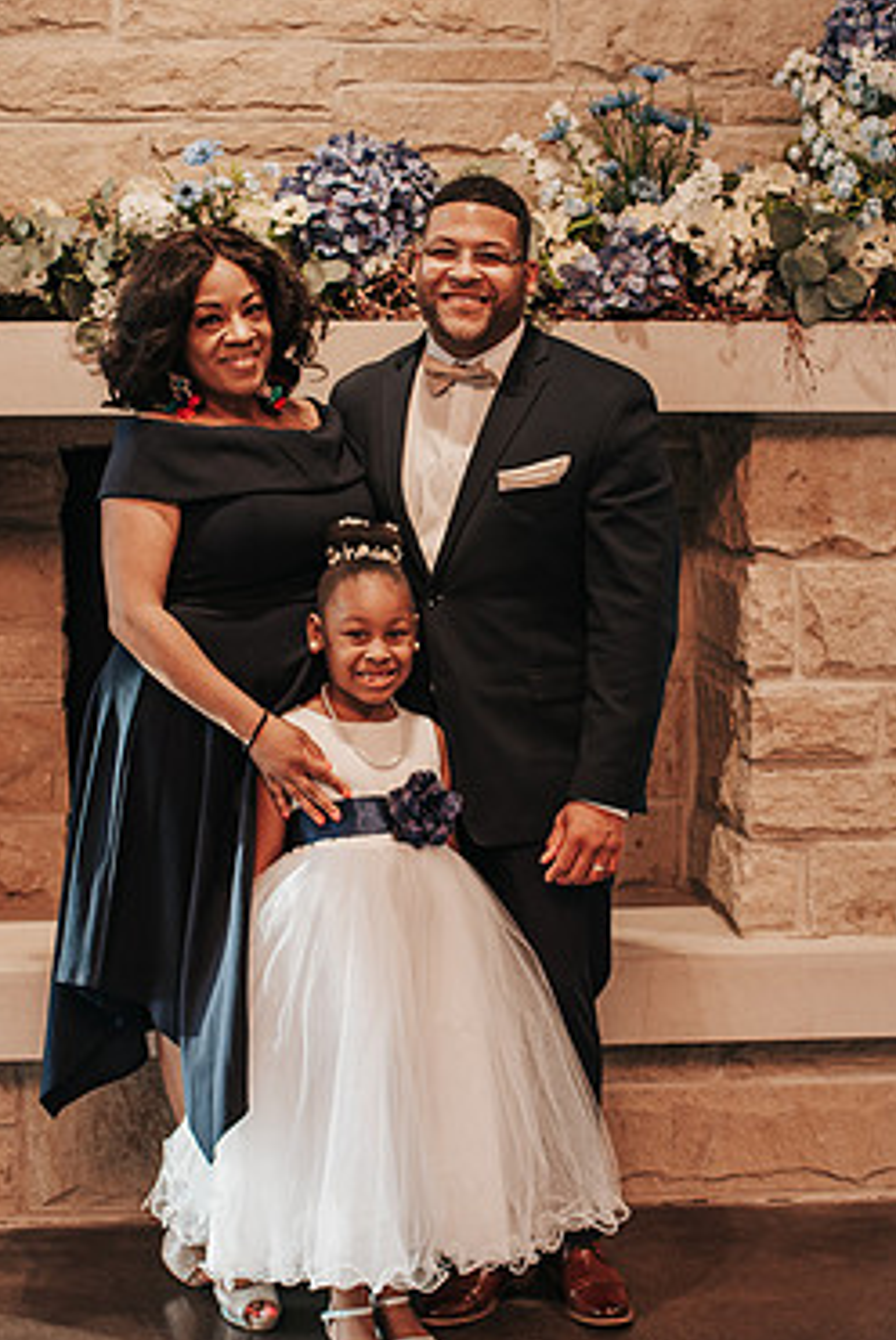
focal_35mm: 64
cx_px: 391
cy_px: 693
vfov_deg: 31.4
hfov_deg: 21.3
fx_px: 2385
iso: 360
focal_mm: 35
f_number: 2.8
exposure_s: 1/160
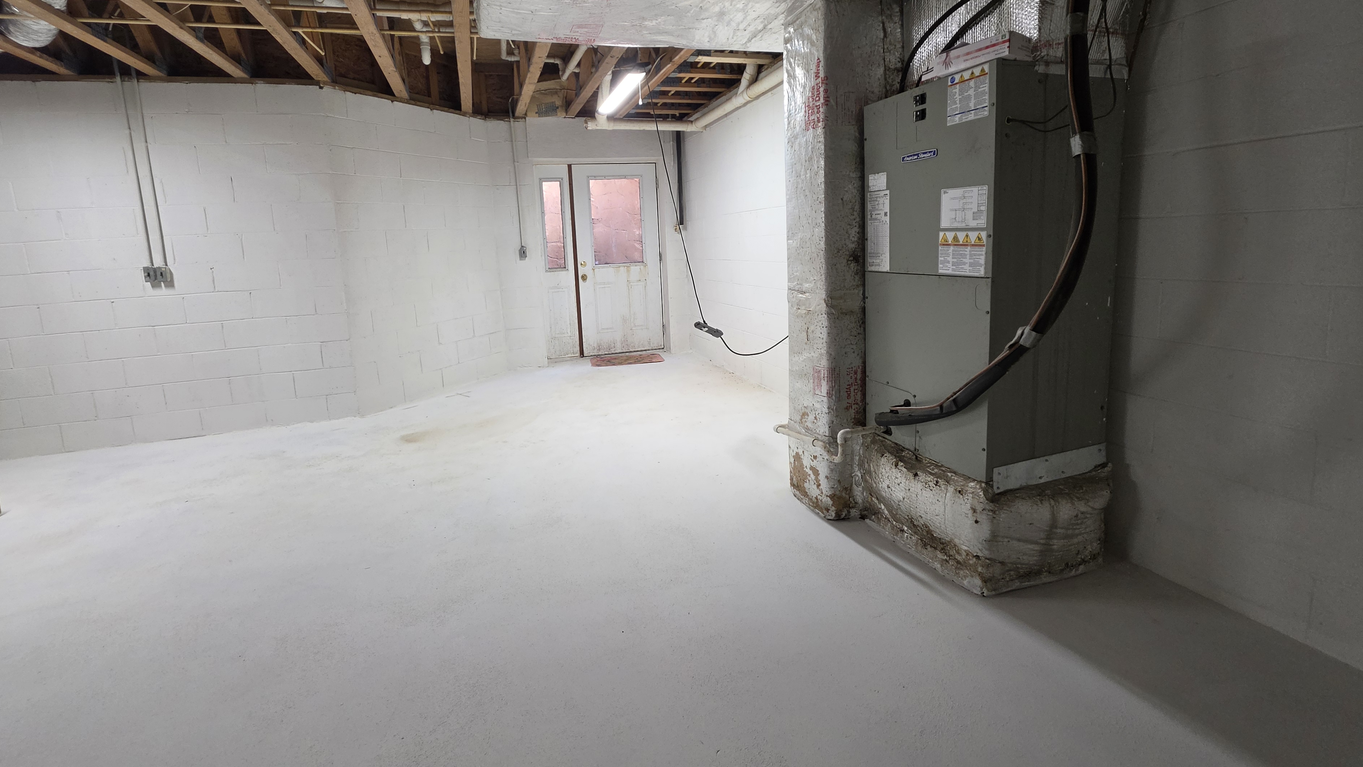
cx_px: 647
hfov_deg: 102.9
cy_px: 316
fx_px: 542
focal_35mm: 15
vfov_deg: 70.0
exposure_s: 1/120
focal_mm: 2.2
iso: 250
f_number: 1.9
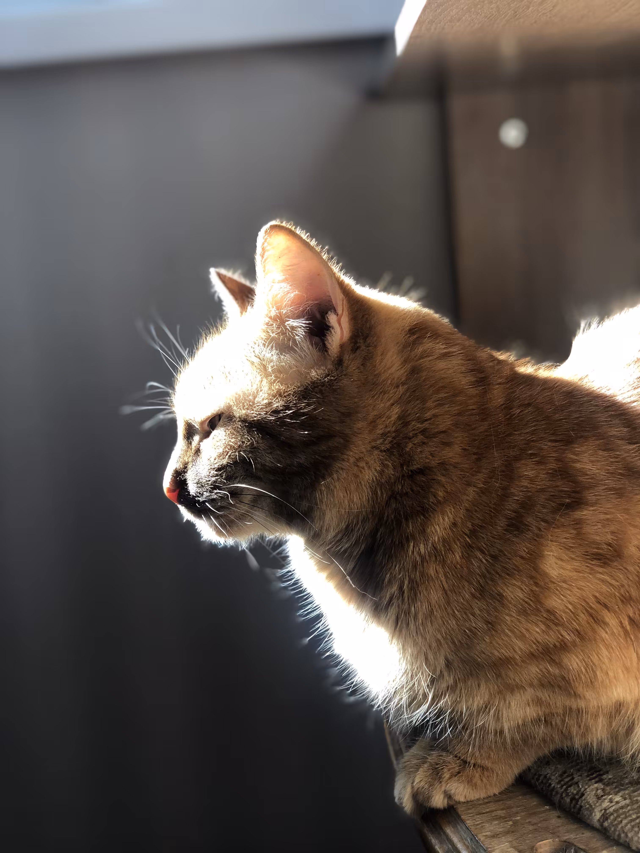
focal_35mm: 52
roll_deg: +4.6
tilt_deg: -10.3
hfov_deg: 28.0
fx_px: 1282
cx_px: 320
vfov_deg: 36.8
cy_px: 426
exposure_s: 1/60
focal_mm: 6
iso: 40
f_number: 2.4
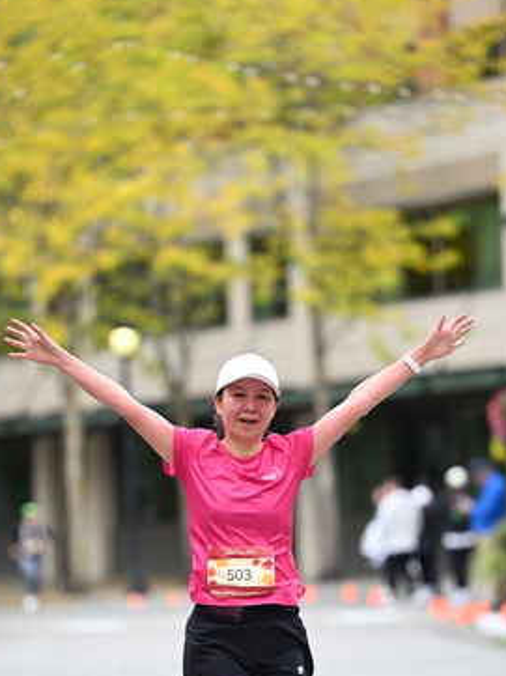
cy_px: 486
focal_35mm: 234
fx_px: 4566
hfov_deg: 6.3
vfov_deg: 8.5
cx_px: 231
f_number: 2.8
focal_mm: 160
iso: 640
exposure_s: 1/2000
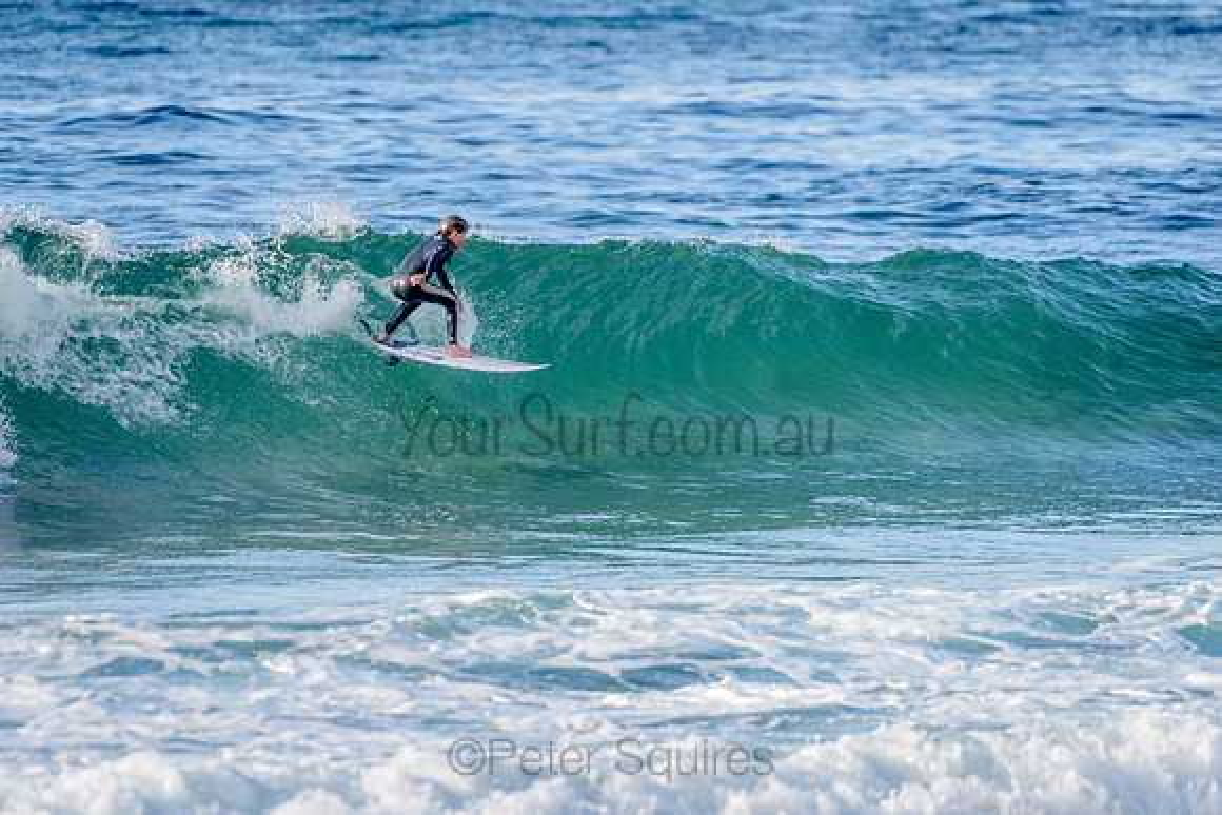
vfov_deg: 2.2
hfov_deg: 3.4
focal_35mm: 613
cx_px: 473
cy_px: 389
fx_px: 20810
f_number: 5.6
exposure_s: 1/1250
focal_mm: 500
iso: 220
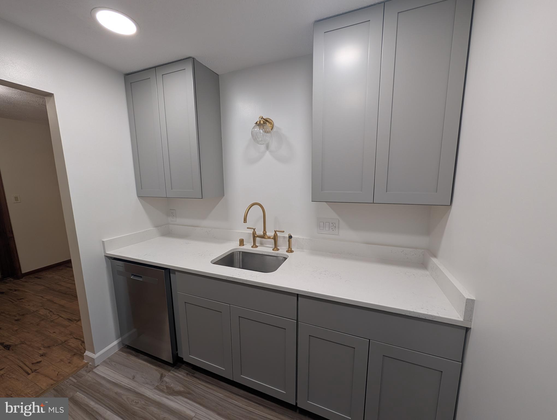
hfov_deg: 110.5
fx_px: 193
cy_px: 210
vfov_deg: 94.6
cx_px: 278
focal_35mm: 12
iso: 84
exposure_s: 1/120
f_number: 1.7
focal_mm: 2.02
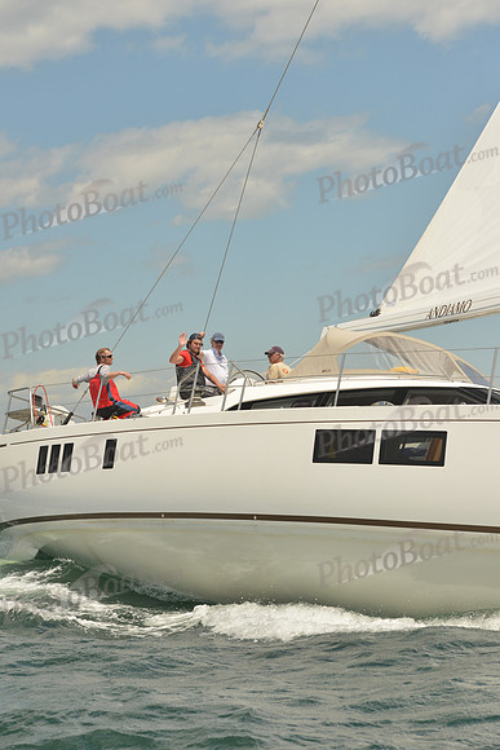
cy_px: 375
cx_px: 250
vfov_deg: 23.6
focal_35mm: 86
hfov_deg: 15.9
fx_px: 1790
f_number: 7.1
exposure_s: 1/800
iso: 400
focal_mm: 86
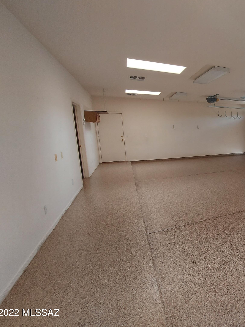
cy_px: 158
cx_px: 217
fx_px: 170
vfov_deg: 87.7
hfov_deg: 61.4
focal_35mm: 18
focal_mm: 1.74
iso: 80
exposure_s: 1/100
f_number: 2.2
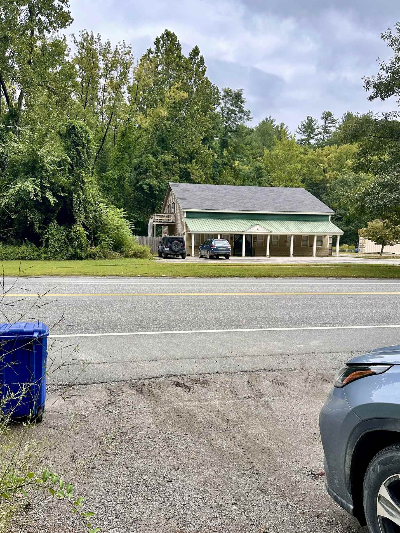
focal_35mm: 29
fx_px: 447
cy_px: 302
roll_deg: -1.3
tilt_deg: -7.1
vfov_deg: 61.4
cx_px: 195
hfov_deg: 48.2
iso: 80
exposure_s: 1/1562
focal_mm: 6.86
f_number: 1.78
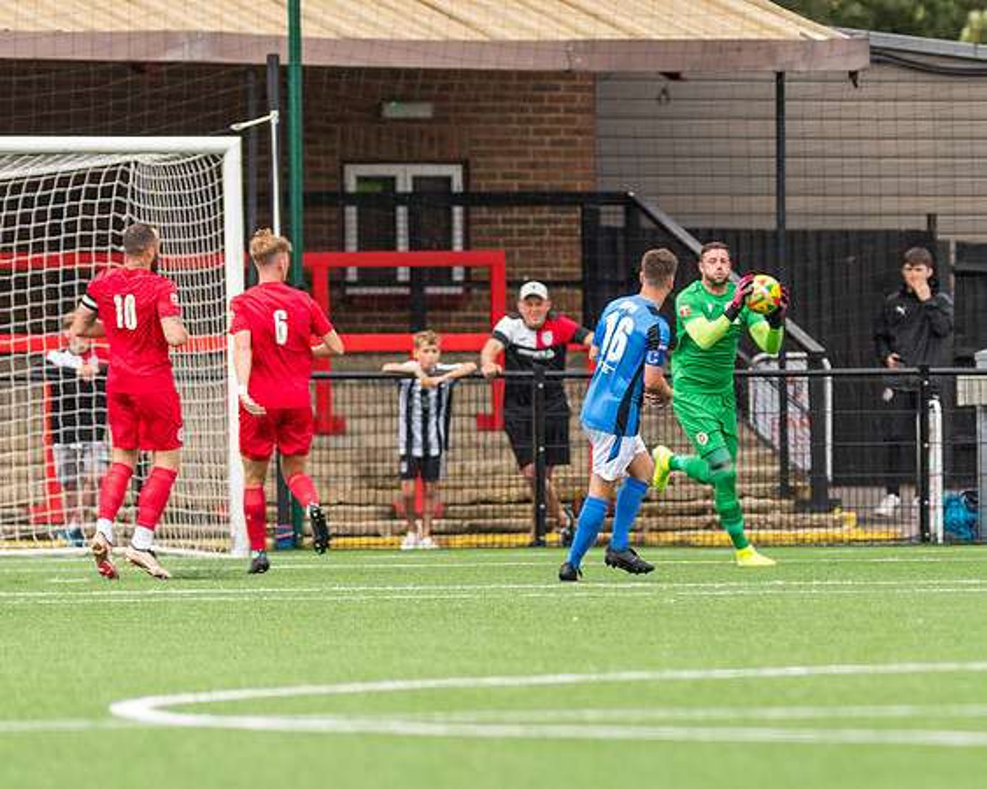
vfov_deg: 2.5
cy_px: 469
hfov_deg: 3.2
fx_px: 17742
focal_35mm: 608
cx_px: 1005
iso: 400
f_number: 2.8
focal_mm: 300
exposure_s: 1/3200
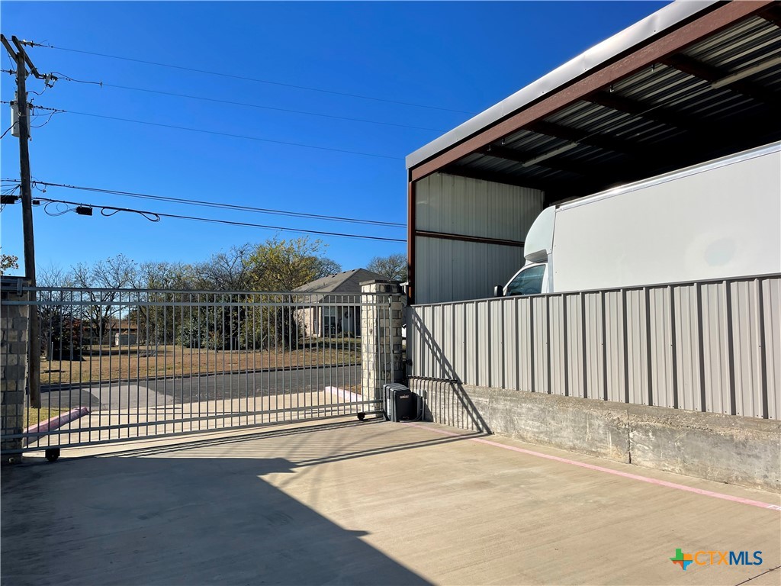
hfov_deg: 67.3
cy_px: 293
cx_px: 390
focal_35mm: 26
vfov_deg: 53.1
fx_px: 587
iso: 32
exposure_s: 1/5051
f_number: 1.6
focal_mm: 4.2
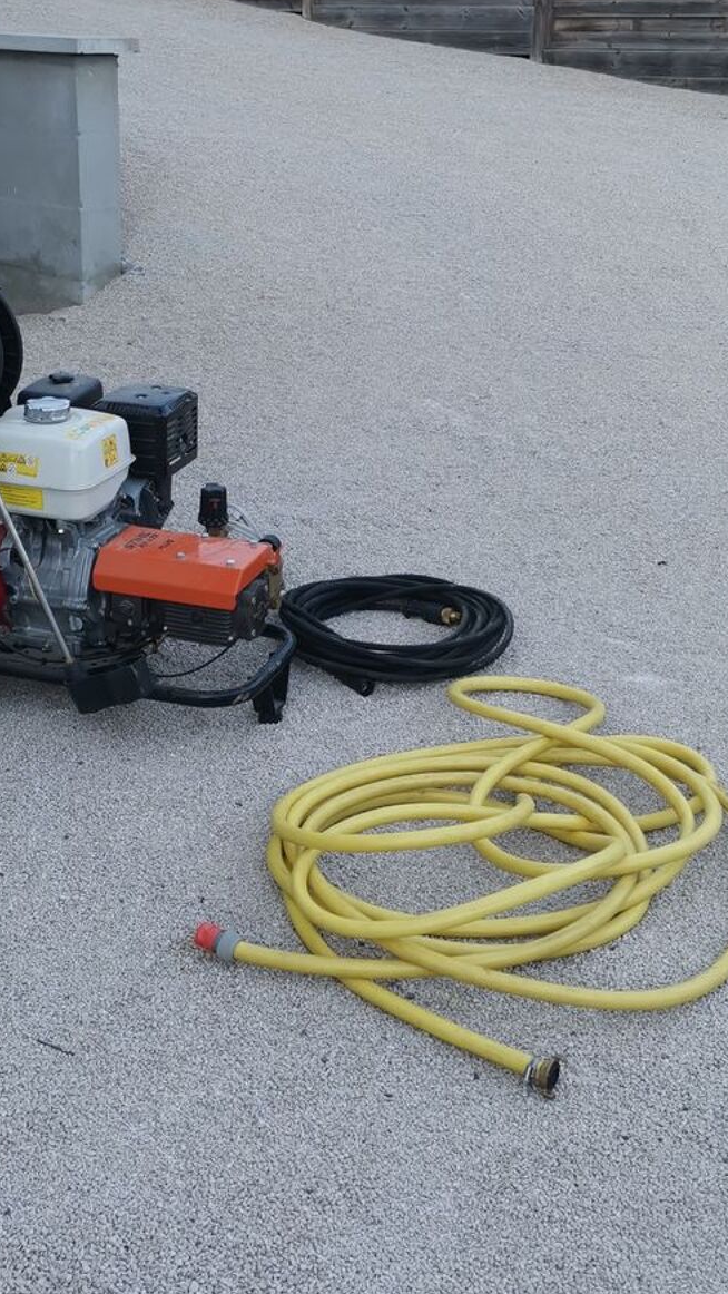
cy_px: 558
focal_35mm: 45
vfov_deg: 45.4
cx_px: 243
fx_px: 1544
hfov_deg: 26.4
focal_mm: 4.75
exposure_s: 1/100
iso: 64
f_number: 1.8
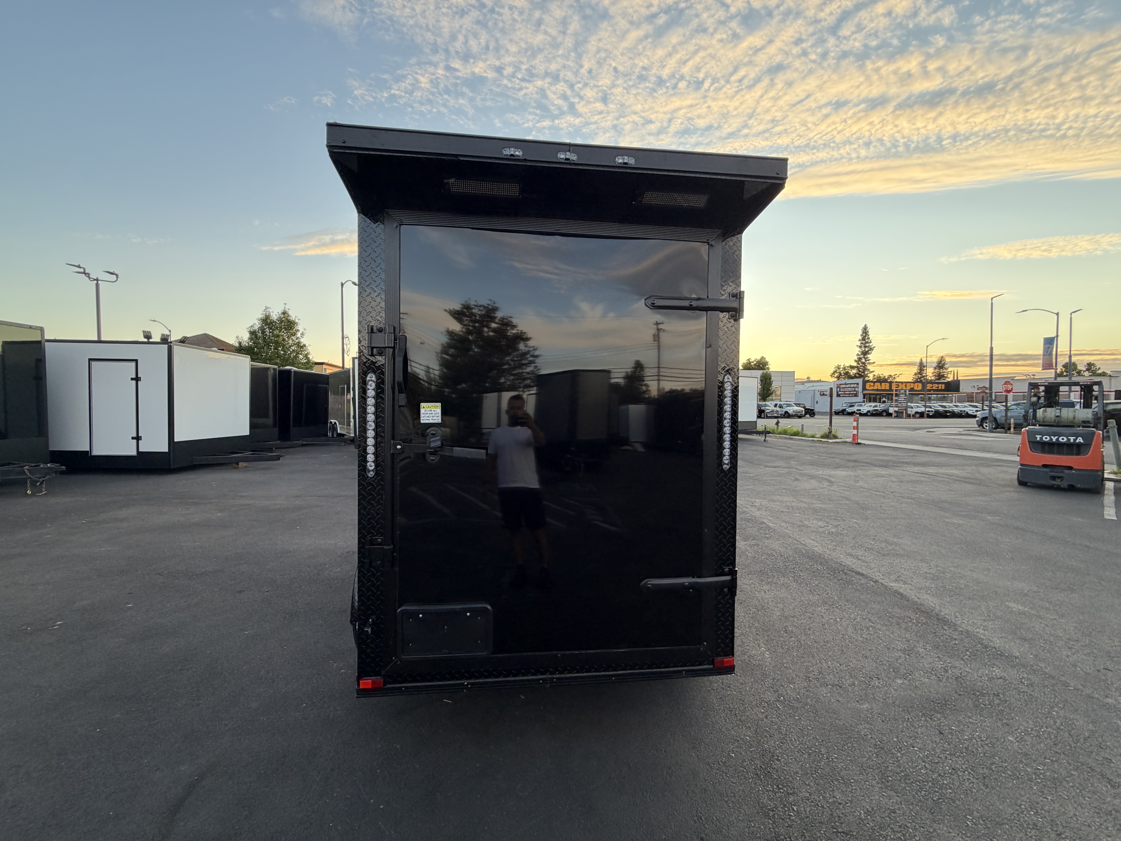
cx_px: 560
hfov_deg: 102.1
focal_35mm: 14
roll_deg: +0.9
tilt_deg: -2.7
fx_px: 453
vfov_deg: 85.7
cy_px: 420
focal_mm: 2.22
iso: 50
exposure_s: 1/144
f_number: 2.2
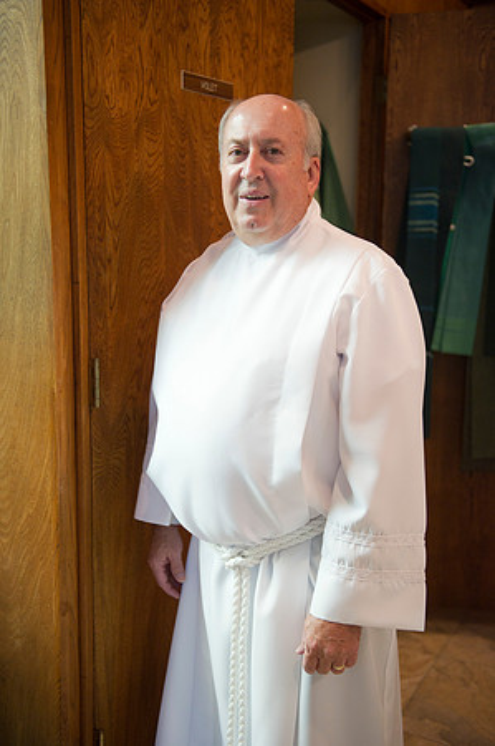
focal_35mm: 44
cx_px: 248
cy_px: 373
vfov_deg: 44.5
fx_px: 910
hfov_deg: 30.4
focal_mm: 44
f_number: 2.8
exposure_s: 1/100
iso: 2000
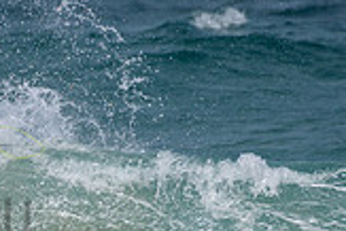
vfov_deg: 0.6
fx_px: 21009
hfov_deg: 0.9
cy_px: 105
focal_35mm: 2184
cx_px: -54
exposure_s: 1/2000
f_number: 5.6
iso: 72
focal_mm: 500
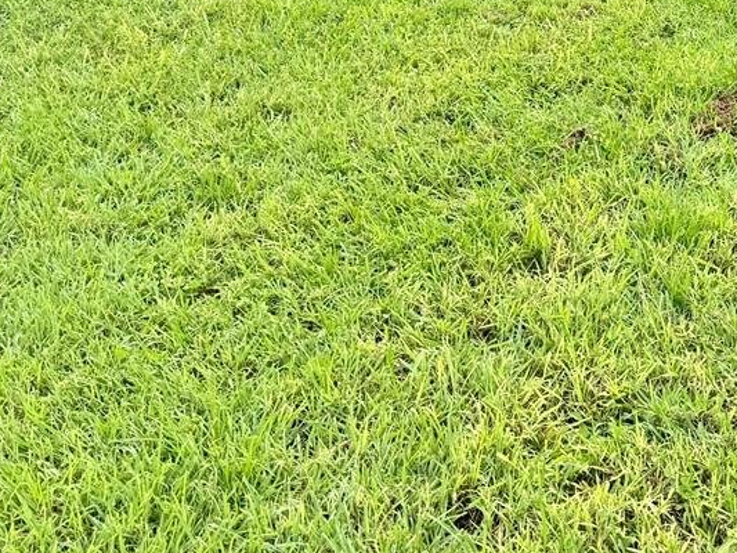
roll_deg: -0.3
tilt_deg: -9.1
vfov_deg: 18.4
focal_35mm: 72
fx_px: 1533
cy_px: -249
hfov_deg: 26.6
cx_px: 578
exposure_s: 1/2710
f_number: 1.78
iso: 80
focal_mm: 6.76
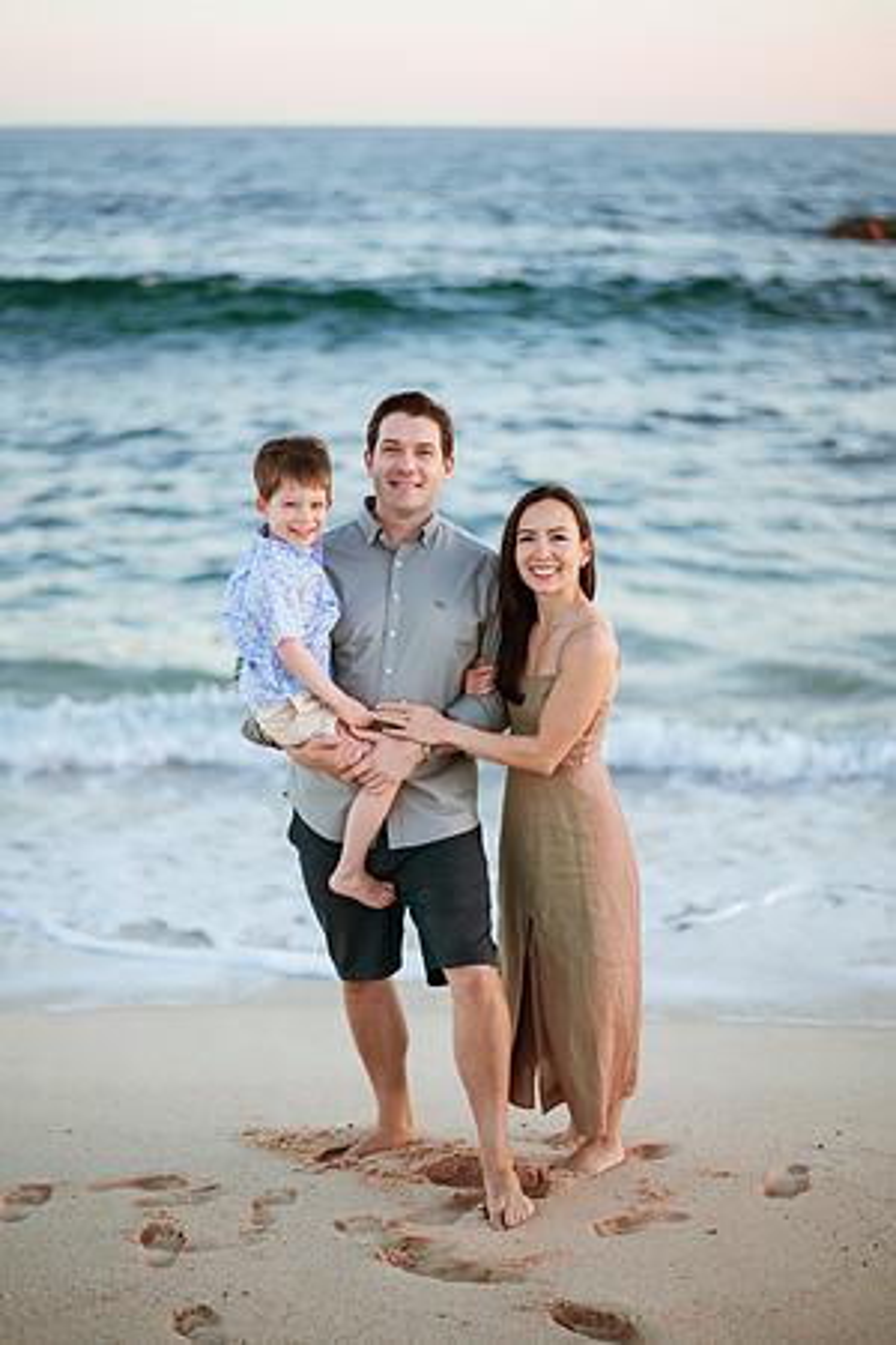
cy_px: 672
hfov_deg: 23.4
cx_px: 448
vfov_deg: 34.5
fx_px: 2165
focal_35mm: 58
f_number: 1.4
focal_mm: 58
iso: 100
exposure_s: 1/800
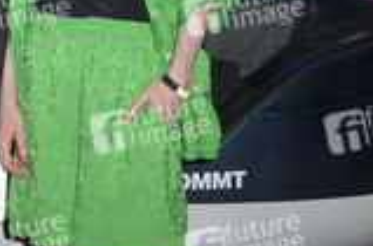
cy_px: -49
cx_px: -53
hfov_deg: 12.3
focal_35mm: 165
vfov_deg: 8.2
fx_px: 1705
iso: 1000
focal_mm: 58
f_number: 5.6
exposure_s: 1/200
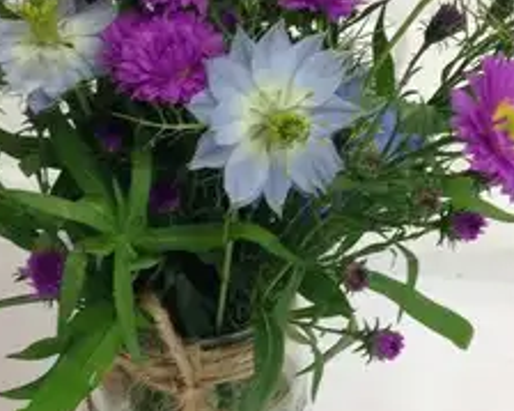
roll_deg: -1.1
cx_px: 207
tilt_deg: -28.8
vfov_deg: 18.0
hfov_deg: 22.5
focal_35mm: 85
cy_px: 166
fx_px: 1292
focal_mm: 4.28
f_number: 2.4
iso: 80
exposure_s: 1/20
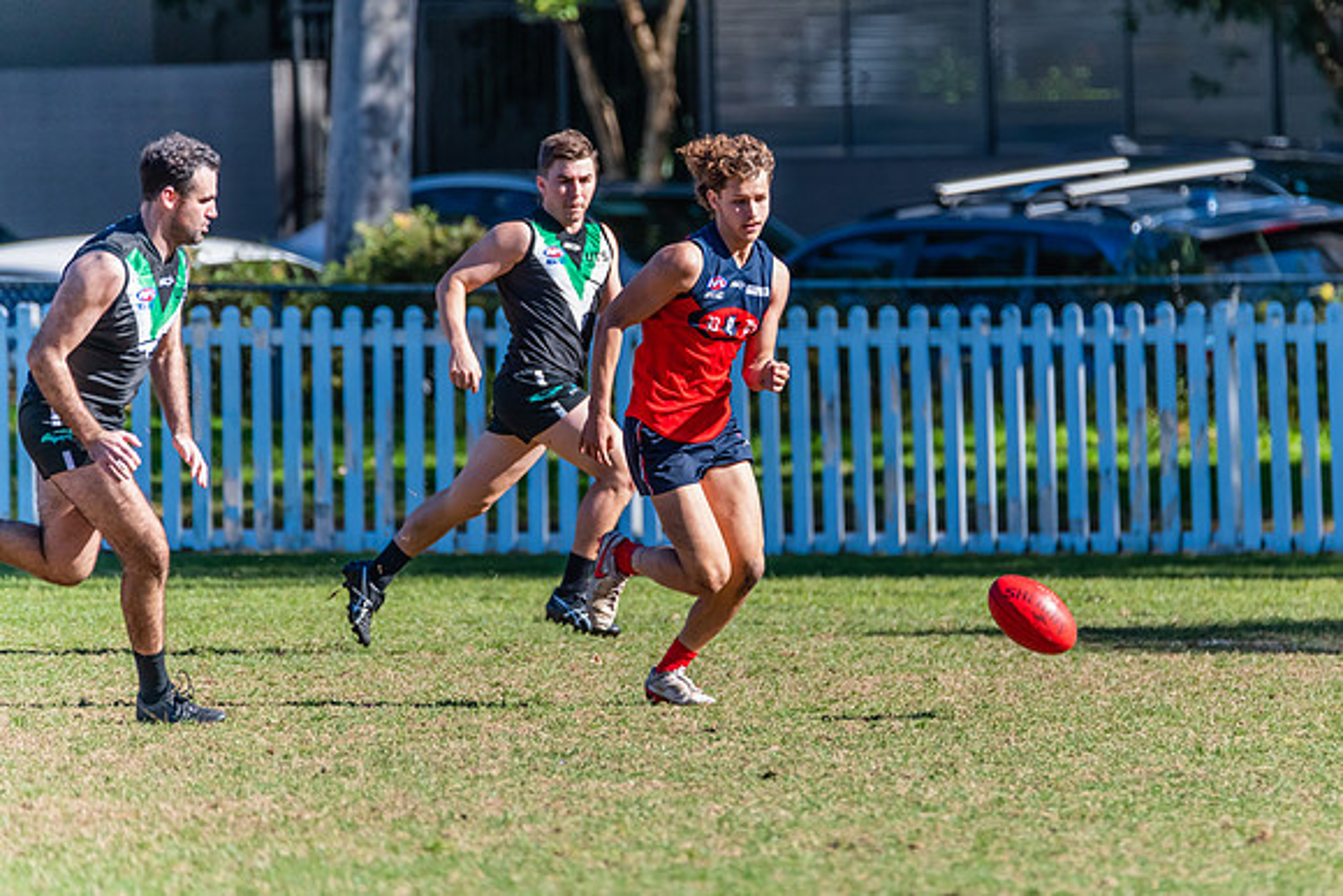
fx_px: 24743
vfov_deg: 2.1
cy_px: 367
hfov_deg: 3.1
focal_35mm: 663
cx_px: 799
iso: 1100
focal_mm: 550
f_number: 6.3
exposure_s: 1/1600
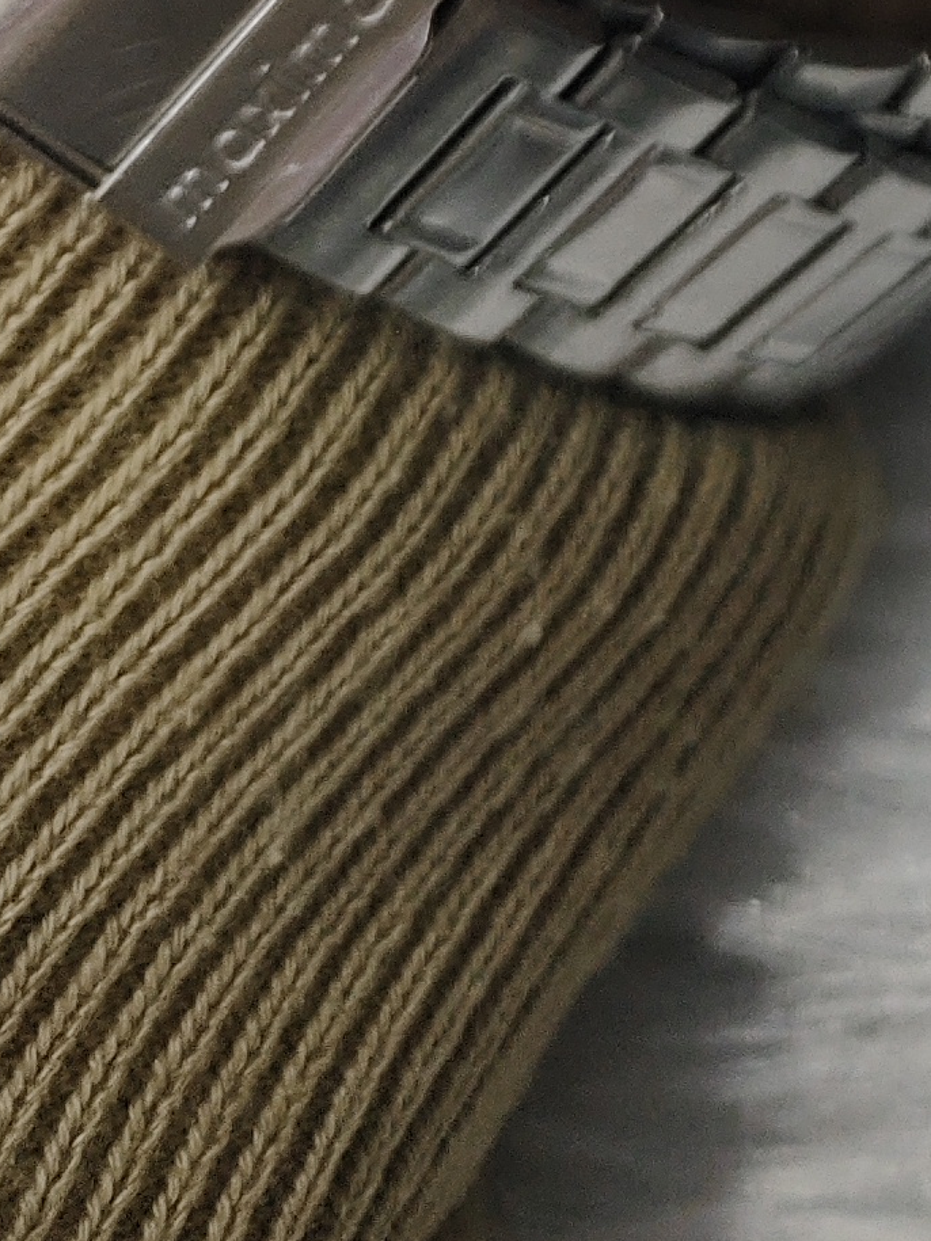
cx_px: 2029
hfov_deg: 12.2
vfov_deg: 15.4
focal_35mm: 103
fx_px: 3694
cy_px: -1229
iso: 170
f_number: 1.88
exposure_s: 1/100
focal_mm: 5.56
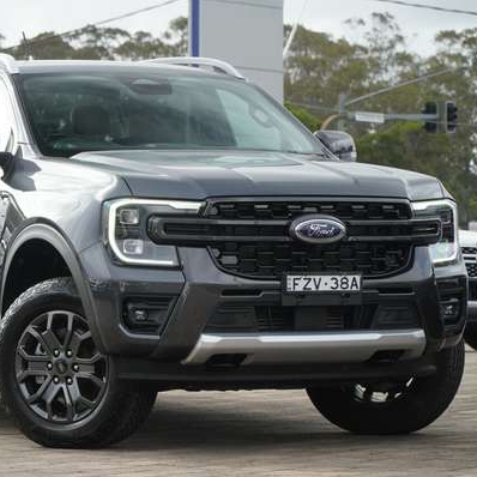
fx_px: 2489
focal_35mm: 160
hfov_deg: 10.9
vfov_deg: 10.9
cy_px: 238
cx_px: 125
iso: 800
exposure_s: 1/500
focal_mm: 83
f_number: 7.1
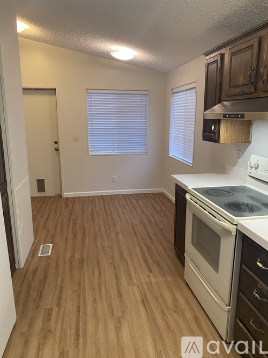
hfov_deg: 53.0
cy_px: 179
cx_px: 134
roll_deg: +1.3
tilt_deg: -11.1
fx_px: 268
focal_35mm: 26
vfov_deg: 67.3
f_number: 1.8
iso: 160
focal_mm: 4.25
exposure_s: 1/60
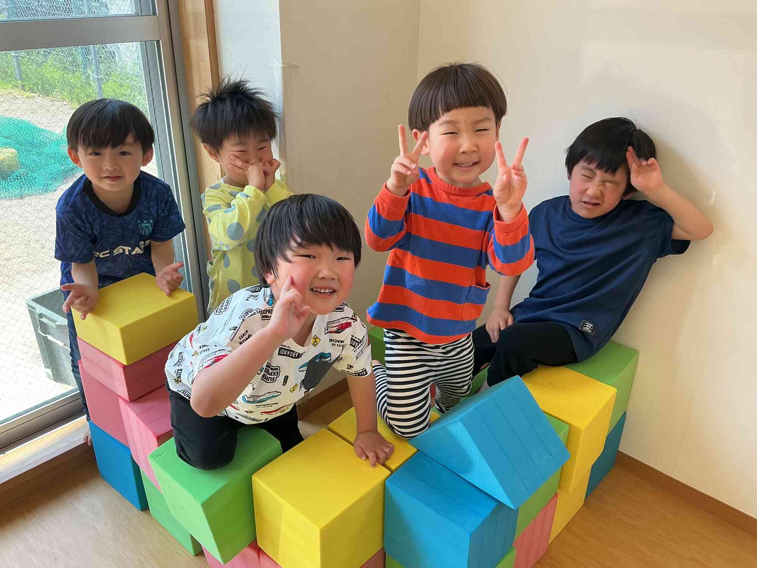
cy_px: 284
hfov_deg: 61.7
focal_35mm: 29
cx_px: 378
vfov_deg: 48.2
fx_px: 634
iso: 25
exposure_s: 1/120
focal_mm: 3
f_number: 1.8
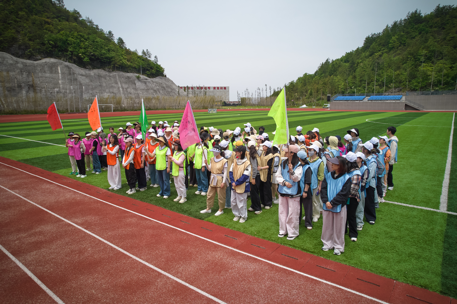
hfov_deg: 78.6
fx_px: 279
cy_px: 152
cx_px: 228
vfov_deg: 57.2
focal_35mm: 22
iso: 140
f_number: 2.8
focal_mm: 8.38
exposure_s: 1/200
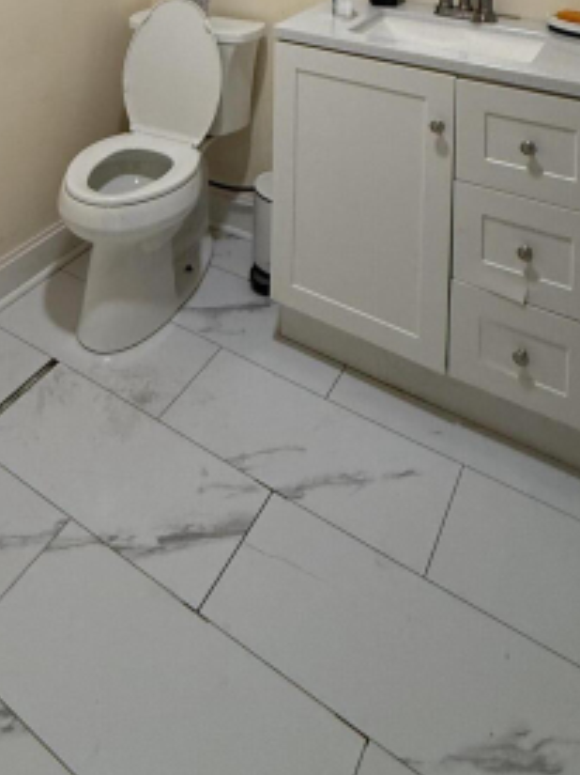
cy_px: -117
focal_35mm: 34
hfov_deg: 40.4
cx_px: 135
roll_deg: -1.2
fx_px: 760
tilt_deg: -5.5
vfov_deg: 40.8
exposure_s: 1/120
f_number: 2.2
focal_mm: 2.22
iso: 250
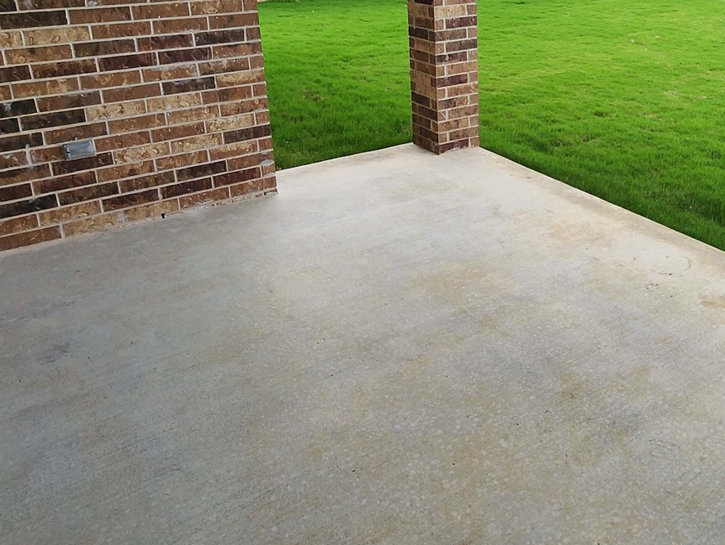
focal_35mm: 30
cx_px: 544
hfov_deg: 57.0
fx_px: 629
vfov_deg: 44.8
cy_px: 119
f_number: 2.2
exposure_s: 1/633
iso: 50
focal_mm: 2.2
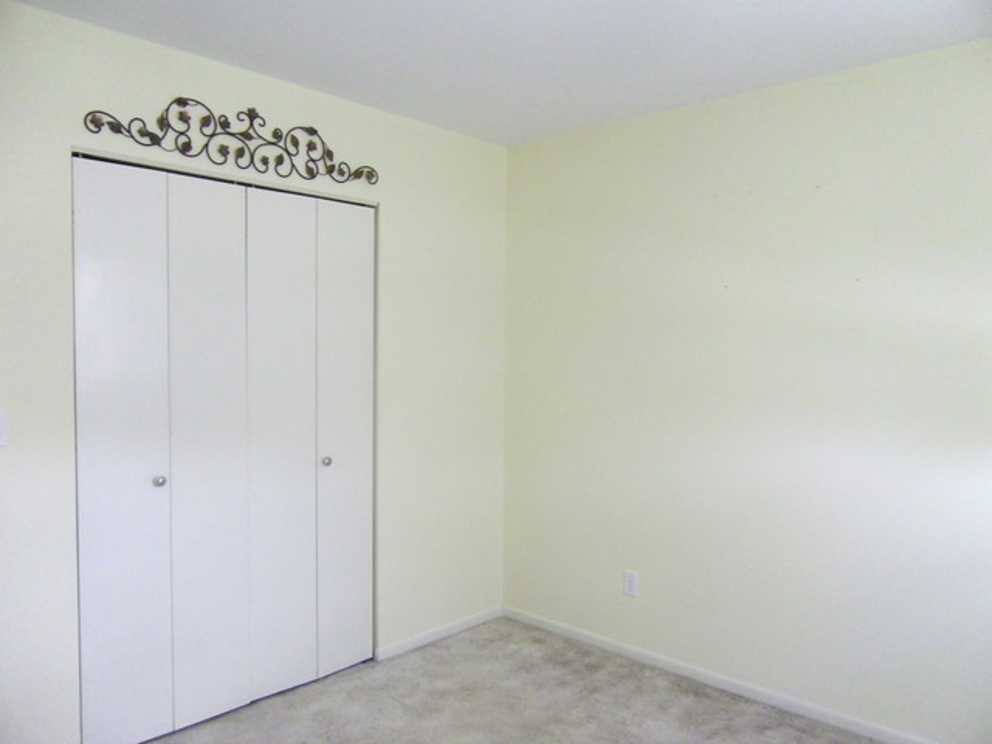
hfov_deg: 63.4
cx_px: 496
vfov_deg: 49.7
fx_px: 802
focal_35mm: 28
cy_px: 372
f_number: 2.6
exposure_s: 1/30
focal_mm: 4.9
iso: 400
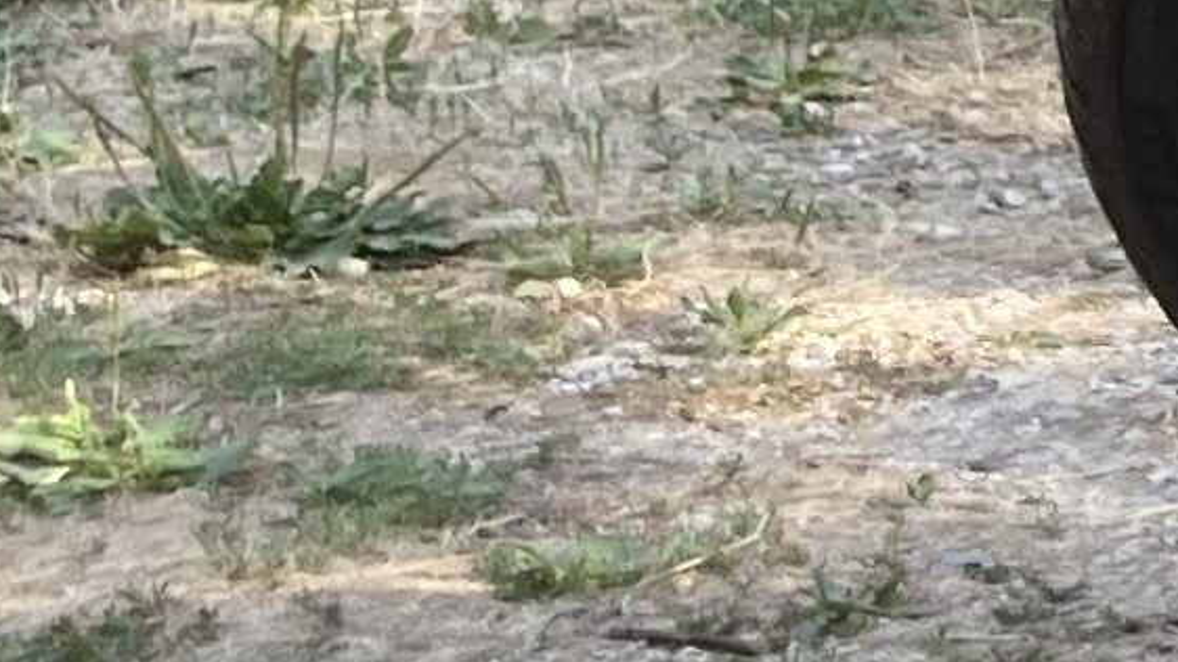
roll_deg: +0.0
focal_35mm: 219
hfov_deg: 8.6
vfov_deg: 5.5
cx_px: 3171
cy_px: -205
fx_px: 6840
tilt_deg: -5.7
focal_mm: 3.99
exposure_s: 1/204
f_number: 1.8
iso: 20
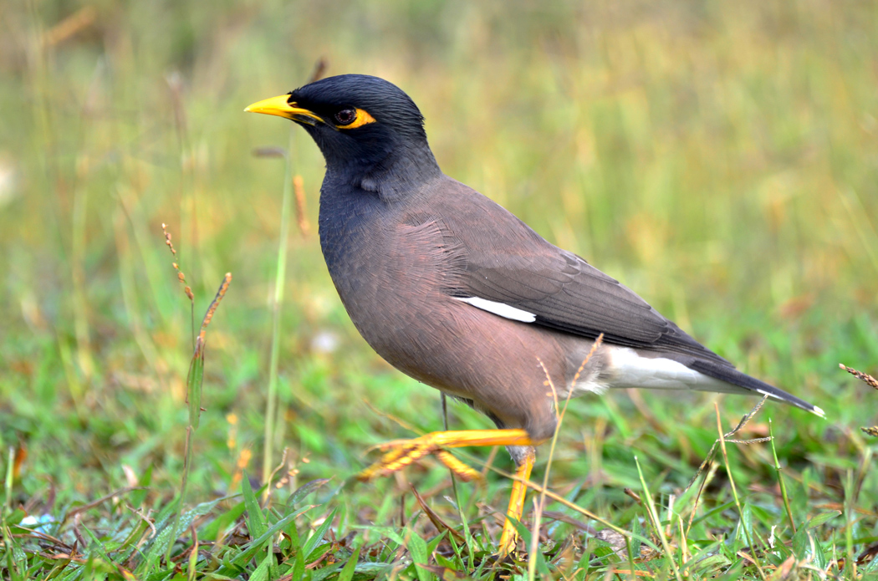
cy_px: 290
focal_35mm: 900
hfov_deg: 2.3
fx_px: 21900
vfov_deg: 1.5
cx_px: 439
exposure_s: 1/250
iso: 400
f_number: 6.3
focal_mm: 600
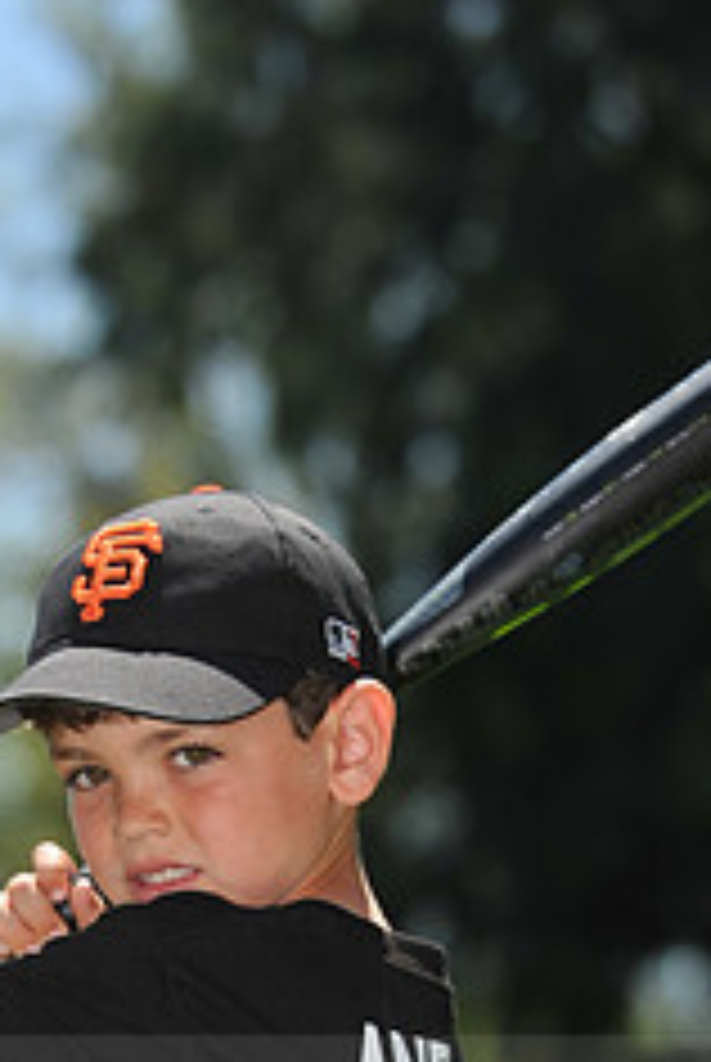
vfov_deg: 9.7
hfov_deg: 6.5
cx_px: 202
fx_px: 6232
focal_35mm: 211
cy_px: 1098
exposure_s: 1/2000
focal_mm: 86
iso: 200
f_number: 4
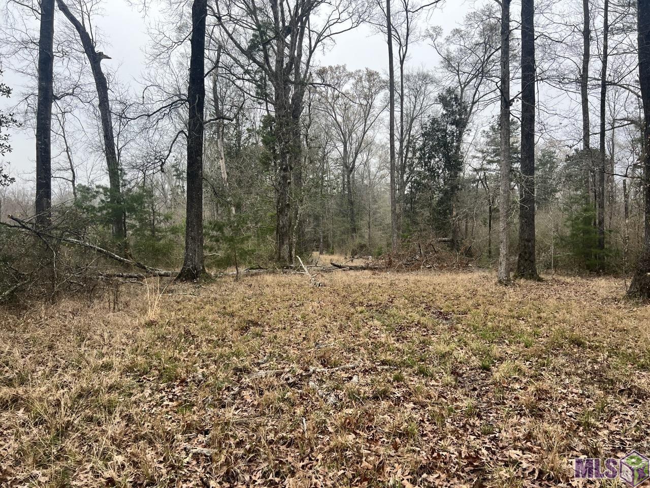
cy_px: 244
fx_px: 488
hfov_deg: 67.3
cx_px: 325
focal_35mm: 26
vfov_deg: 53.1
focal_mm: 5.7
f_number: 1.5
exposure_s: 1/709
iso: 50
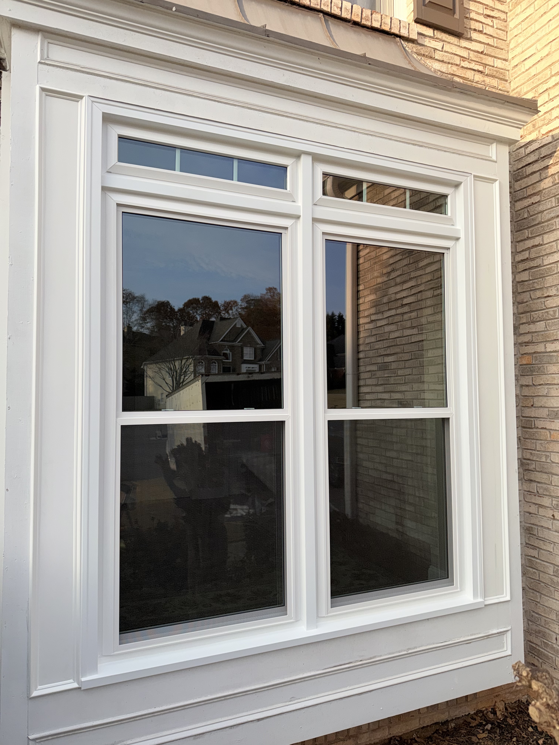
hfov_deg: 56.8
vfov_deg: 71.6
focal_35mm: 24
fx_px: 517
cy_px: 372
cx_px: 280
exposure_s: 1/2232
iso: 80
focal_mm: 6.76
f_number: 1.78
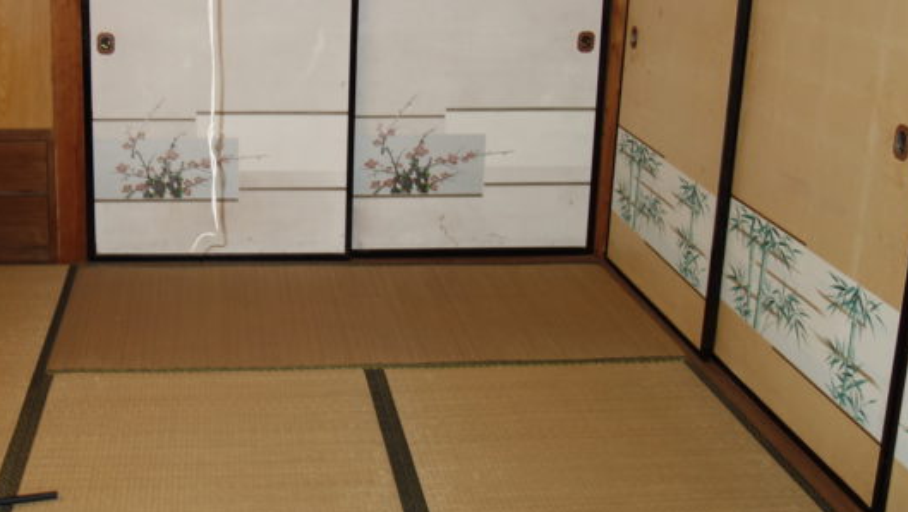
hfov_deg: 40.0
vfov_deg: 23.5
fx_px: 1228
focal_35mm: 51
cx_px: 287
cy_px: 195
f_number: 1.8
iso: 200
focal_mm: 10.4
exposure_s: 1/30
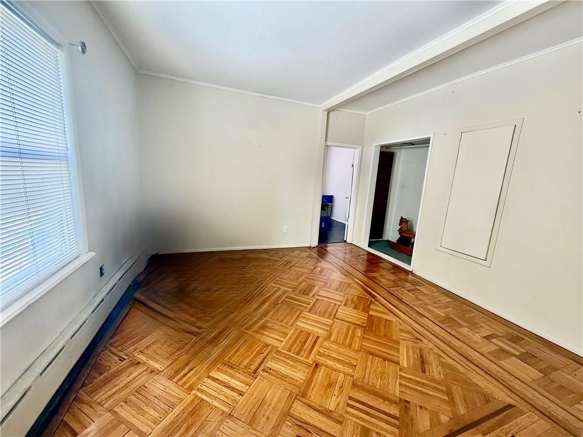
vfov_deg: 85.7
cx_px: 292
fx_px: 236
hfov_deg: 102.1
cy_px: 218
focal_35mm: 14
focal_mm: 2.22
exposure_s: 1/60
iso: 250
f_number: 2.2
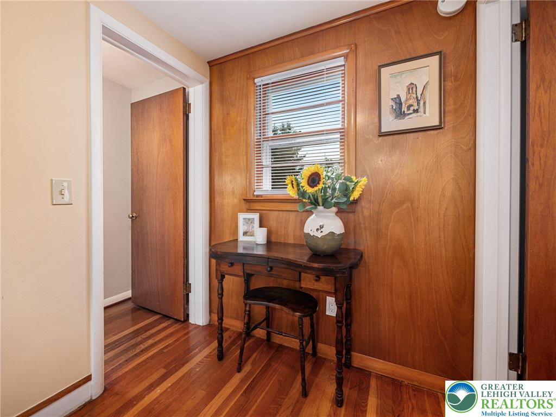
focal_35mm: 14
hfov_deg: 102.1
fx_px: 225
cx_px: 278
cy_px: 208
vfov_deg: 85.7
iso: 200
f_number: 4.5
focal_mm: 7
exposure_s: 1/4
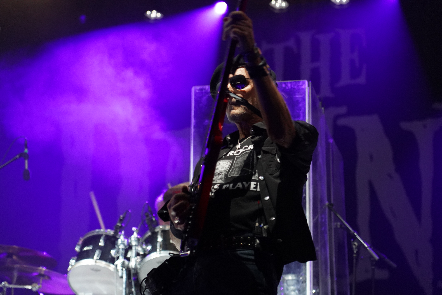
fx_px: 1289
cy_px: 148
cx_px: 221
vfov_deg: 13.0
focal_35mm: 105
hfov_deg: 19.5
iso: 6400
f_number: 4
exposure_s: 1/160
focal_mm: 105
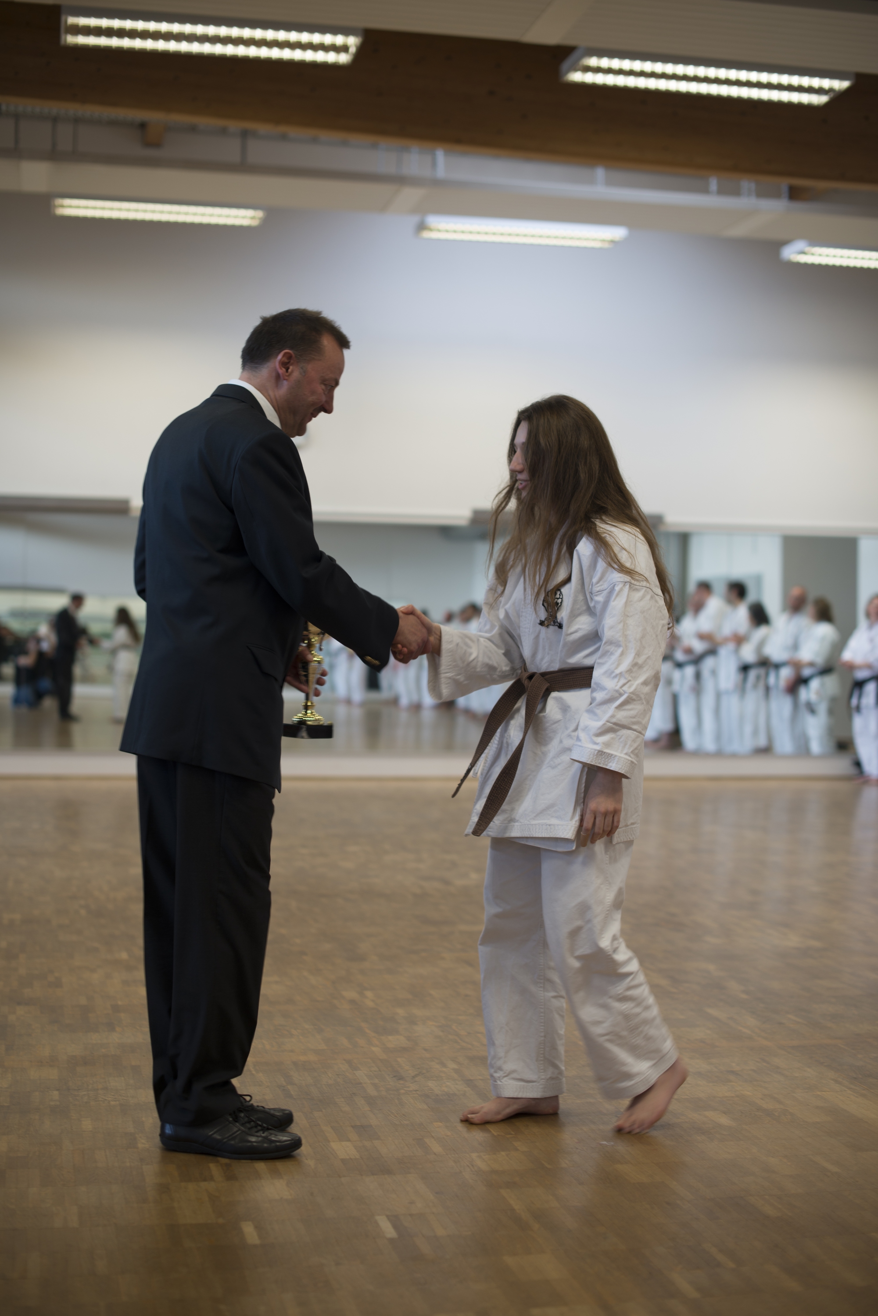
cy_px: 658
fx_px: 1828
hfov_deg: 27.0
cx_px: 439
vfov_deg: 39.6
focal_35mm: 50
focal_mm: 50
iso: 100
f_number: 2.5
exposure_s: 1/50
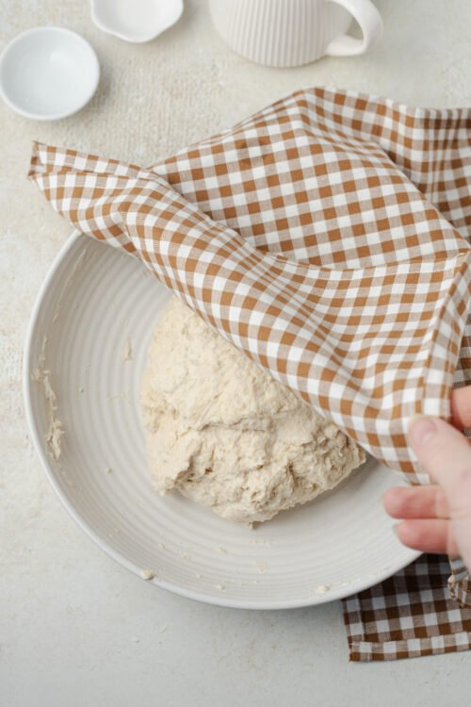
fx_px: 981
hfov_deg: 27.0
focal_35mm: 50
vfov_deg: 39.6
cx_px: 236
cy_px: 354
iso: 200
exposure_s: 1/30
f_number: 5.6
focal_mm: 50
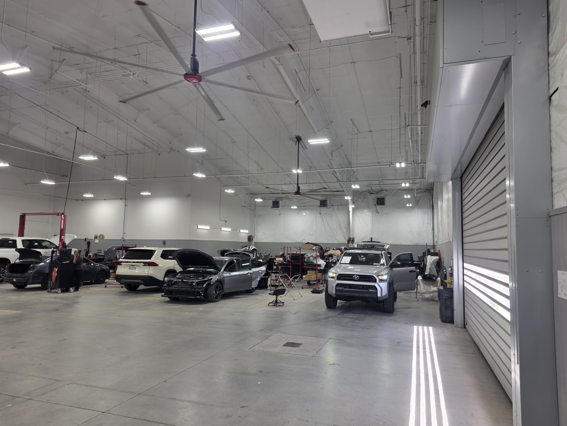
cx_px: 284
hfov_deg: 73.9
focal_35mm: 23
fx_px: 377
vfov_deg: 58.9
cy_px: 213
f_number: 1.7
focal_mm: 6.25
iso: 32
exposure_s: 1/120
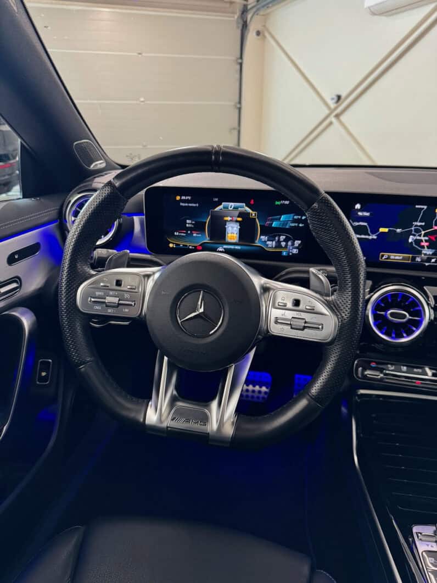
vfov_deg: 71.6
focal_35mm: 24
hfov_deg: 56.8
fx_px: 404
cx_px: 218
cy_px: 292
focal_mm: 6.8
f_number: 1.8
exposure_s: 1/50
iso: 320
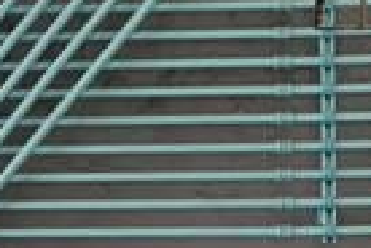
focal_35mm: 165
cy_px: 501
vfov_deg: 7.9
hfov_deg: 12.4
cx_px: 142
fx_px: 1700
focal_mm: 38
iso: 1600
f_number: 5
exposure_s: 1/80
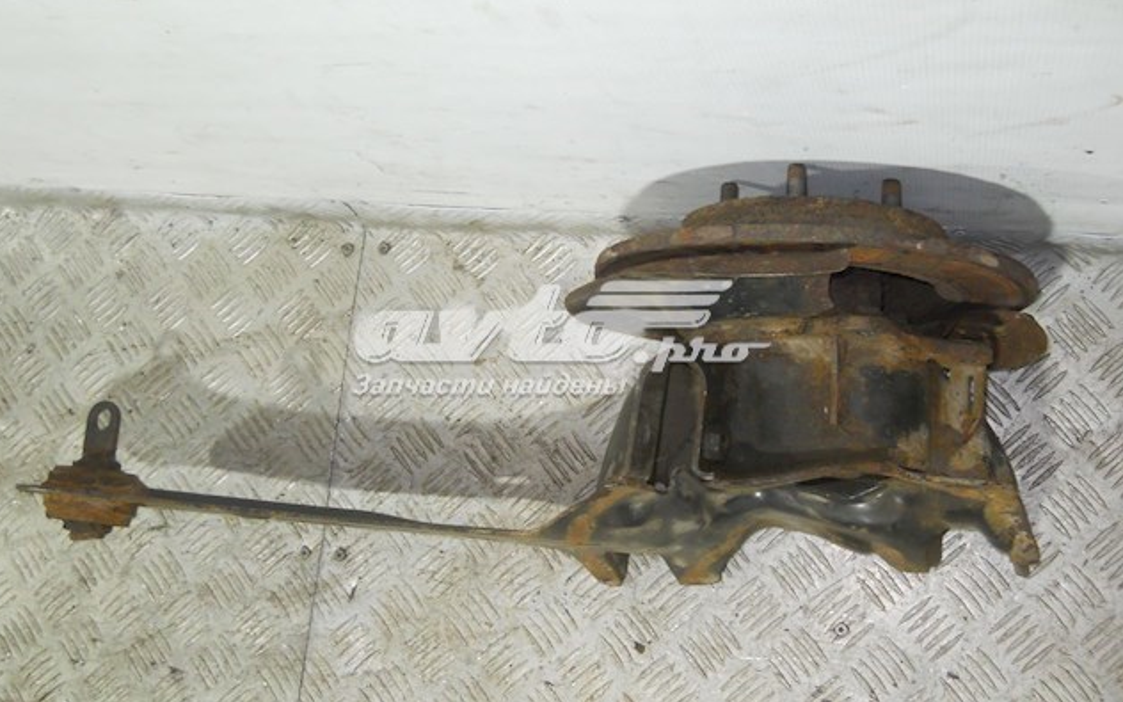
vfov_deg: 29.2
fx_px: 1347
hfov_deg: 45.3
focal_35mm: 44
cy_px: 334
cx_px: 556
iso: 200
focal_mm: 6.72
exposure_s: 1/30
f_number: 3.1
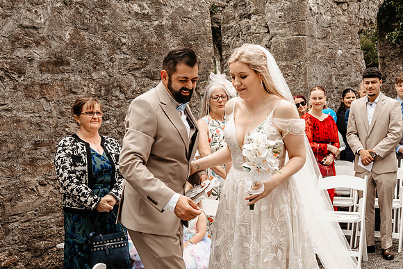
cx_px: 202
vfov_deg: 26.0
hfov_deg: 38.2
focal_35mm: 52
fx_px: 582
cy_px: 134
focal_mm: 35
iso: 800
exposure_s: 1/320
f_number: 8
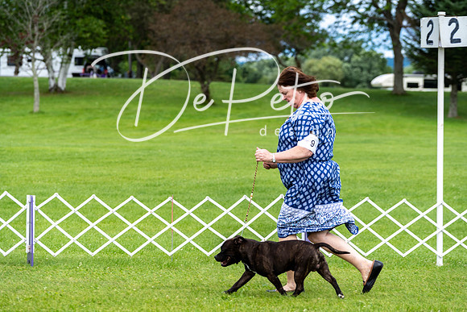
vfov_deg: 9.0
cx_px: 234
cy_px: 156
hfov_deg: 13.4
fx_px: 1985
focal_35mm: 153
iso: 160
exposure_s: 1/400
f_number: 5
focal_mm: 153
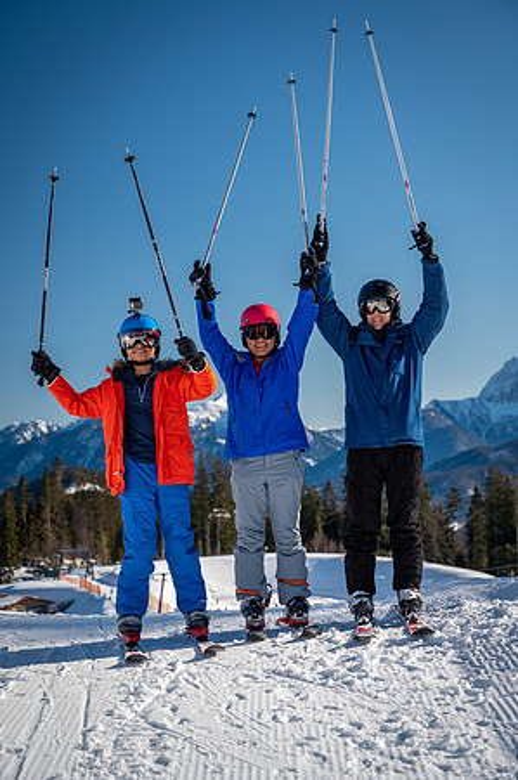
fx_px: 1449
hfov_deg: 20.3
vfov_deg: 30.1
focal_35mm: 67
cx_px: 259
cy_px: 390
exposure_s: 1/800
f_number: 4.5
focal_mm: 67
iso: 100
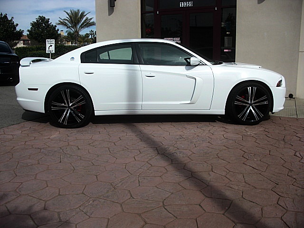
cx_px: 152
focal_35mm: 36
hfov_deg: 51.4
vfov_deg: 39.7
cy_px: 114
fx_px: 316
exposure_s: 1/200
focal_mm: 6.3
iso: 50
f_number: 7.9
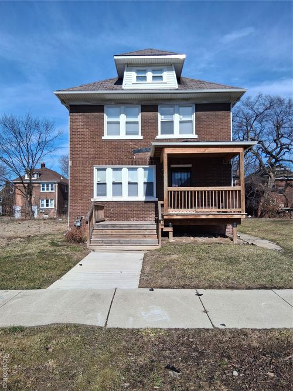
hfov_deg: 53.0
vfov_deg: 67.3
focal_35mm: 26
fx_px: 294
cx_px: 146
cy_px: 196
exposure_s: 1/788
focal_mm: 3.98
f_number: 1.8
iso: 25
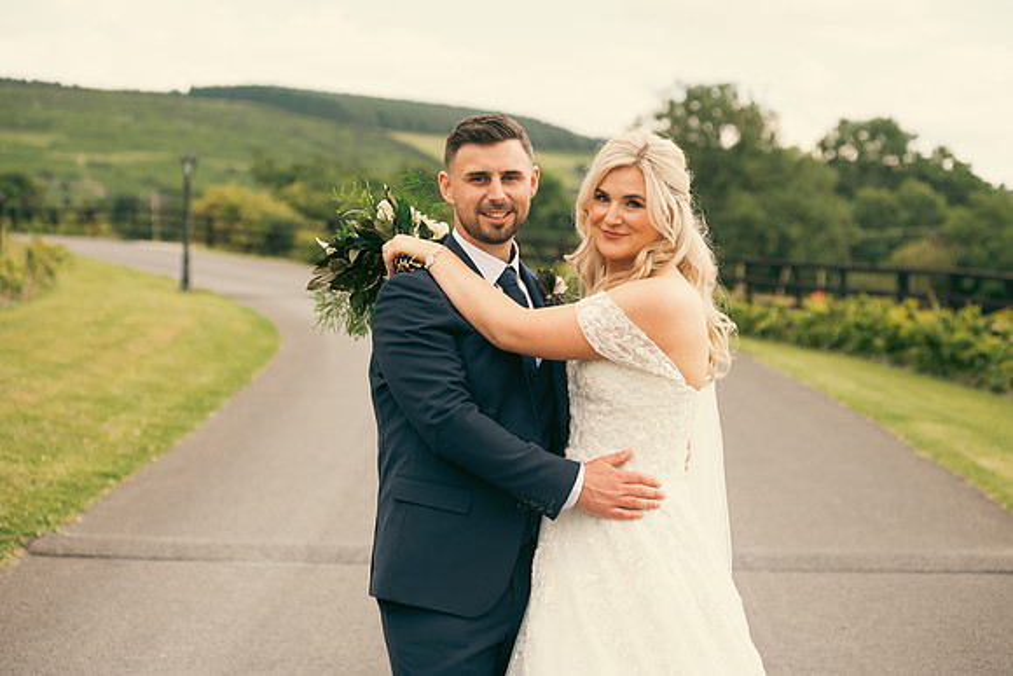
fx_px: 2252
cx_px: 506
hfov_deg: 25.4
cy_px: 338
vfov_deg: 17.1
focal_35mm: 80
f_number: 3.5
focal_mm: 80
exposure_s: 1/320
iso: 125
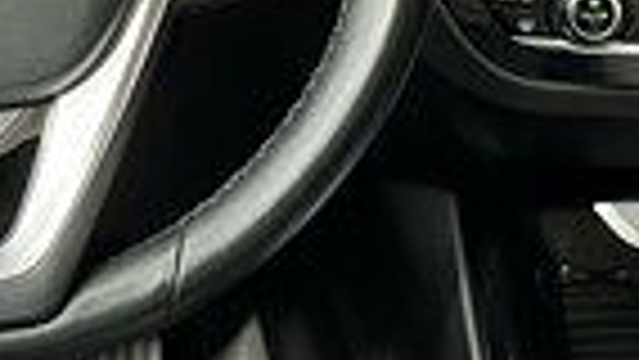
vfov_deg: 6.0
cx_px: 112
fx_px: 3424
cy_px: 4
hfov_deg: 10.6
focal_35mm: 202
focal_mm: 6.76
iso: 100
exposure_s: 1/95
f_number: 1.78
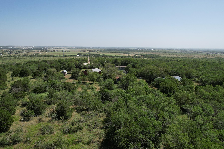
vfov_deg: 51.3
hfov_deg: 71.4
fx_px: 156
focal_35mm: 25
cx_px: 104
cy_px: 72
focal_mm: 8.38
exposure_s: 1/2000
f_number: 2.8
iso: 110
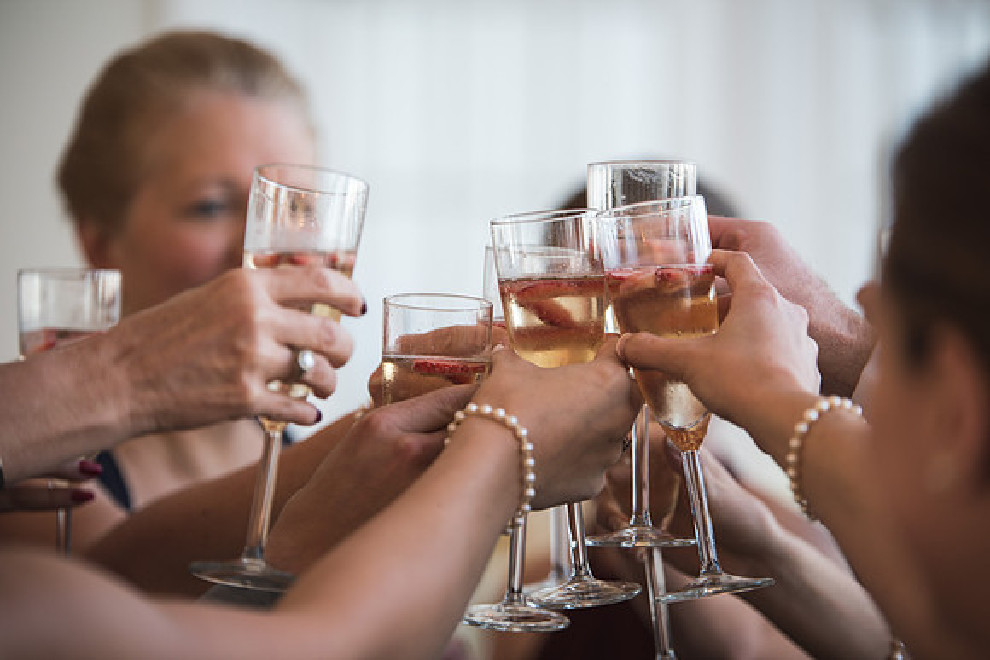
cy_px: 330
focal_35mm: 165
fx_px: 4538
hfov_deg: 12.4
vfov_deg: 8.3
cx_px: 495
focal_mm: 165
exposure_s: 1/200
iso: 200
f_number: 2.8
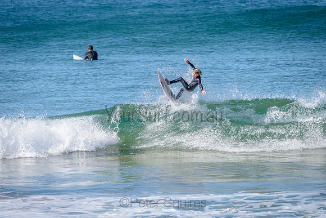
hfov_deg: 4.1
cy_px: 109
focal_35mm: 500
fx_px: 4529
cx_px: 163
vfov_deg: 2.8
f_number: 5.6
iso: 360
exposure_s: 1/2000
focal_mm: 500
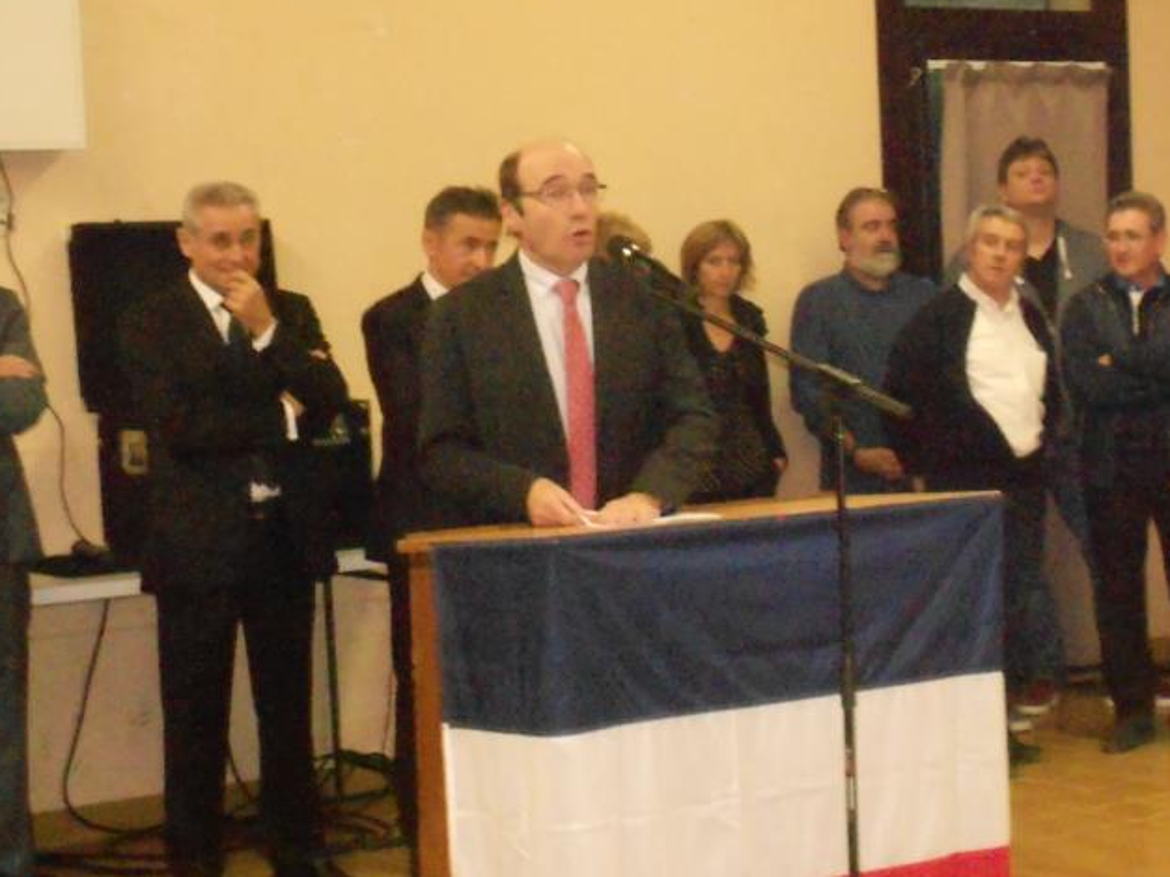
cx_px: 950
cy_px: 461
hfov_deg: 24.0
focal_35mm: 80
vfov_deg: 18.4
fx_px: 2703
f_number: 4.5
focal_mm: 8.8
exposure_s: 1/60
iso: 1600
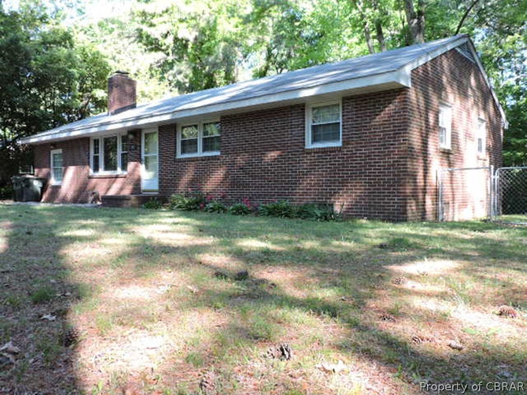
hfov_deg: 60.0
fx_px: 457
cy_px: 198
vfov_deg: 46.8
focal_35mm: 30
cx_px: 264
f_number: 3.1
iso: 100
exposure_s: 1/60
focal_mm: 5.4
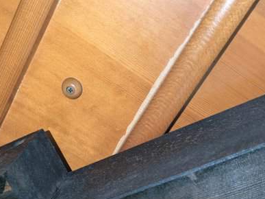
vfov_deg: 22.0
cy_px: 235
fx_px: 474
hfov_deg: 31.2
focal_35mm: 62
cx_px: 126
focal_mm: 5.43
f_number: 1.89
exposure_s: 1/25
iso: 683
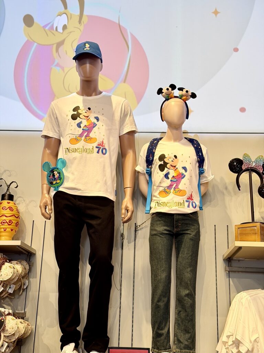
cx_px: 132
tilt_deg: +16.5
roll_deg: -2.0
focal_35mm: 48
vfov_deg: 39.7
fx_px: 488
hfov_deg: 30.3
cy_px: 176
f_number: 1.78
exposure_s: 1/60
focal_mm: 6.76
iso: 50
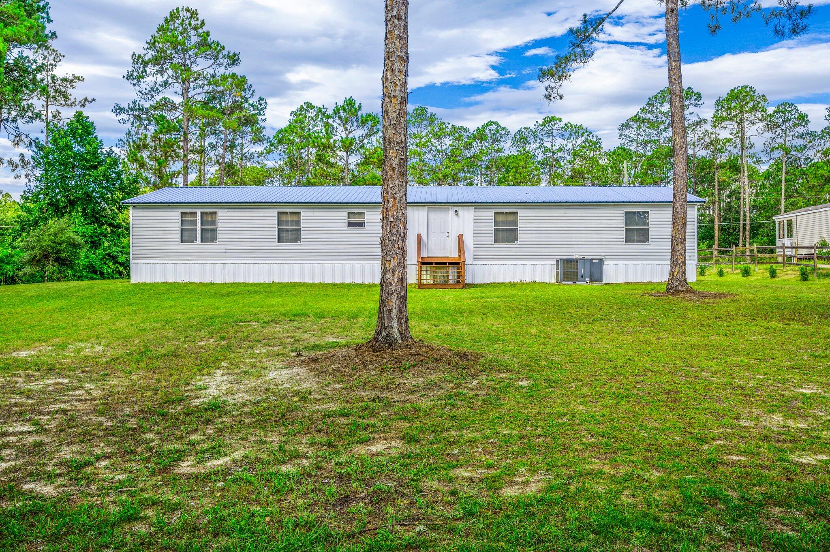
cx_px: 415
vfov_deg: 43.5
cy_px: 276
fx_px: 691
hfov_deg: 62.0
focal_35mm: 30
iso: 100
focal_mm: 30
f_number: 9
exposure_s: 1/125
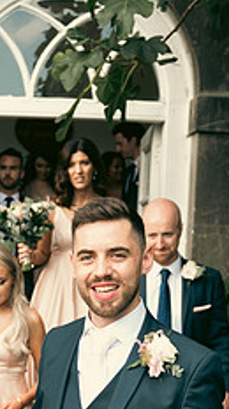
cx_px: 0
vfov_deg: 32.3
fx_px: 682
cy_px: 339
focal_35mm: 63
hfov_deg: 18.6
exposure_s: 1/200
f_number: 3.5
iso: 100
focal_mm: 24
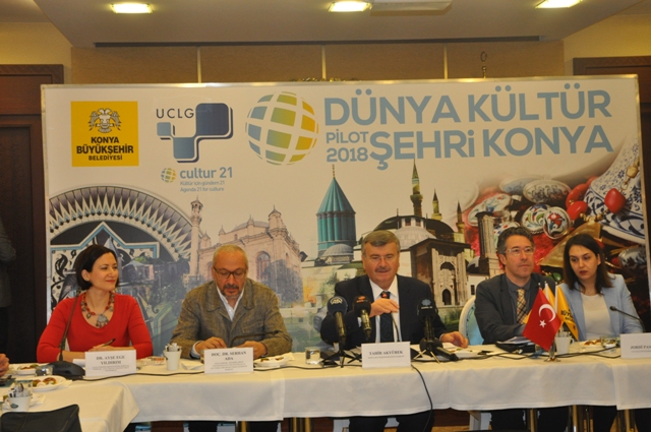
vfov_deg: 22.6
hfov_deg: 33.4
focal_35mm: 60
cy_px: 216
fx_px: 1084
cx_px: 326
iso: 800
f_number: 4.2
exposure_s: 1/60
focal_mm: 40
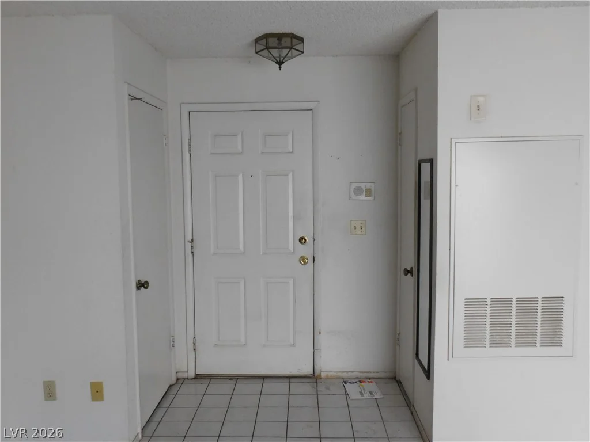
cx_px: 295
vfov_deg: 46.8
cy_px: 221
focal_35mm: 30
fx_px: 511
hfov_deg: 60.0
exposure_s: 1/30
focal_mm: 5.3
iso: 250
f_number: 3.2
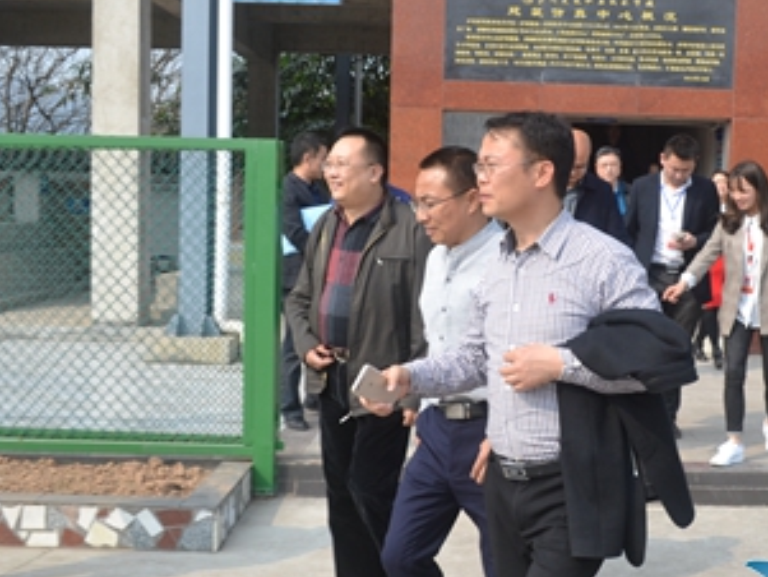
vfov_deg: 21.9
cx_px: 533
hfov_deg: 28.7
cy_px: 297
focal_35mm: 67
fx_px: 1487
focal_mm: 28
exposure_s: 1/250
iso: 200
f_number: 8
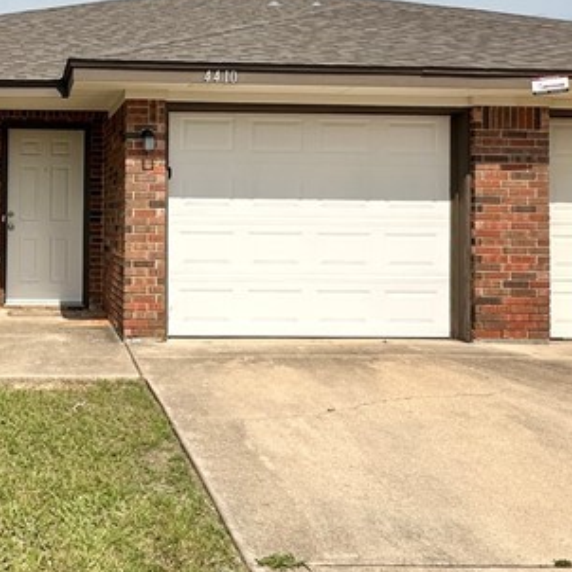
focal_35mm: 42
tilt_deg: +2.1
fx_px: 785
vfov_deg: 39.6
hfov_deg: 37.4
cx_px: 57
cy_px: 194
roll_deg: -0.2
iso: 50
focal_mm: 2.22
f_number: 2.2
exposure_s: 1/4292
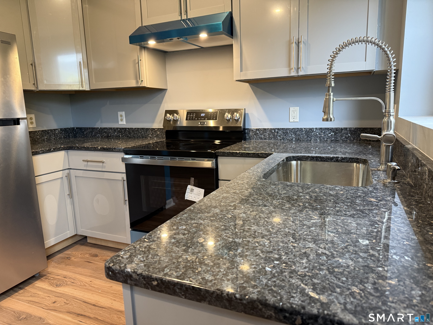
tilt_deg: -9.8
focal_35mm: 24
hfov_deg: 71.6
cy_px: 162
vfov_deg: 56.8
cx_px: 216
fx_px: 300
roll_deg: +1.8
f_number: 1.78
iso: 250
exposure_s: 1/60
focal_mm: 6.76
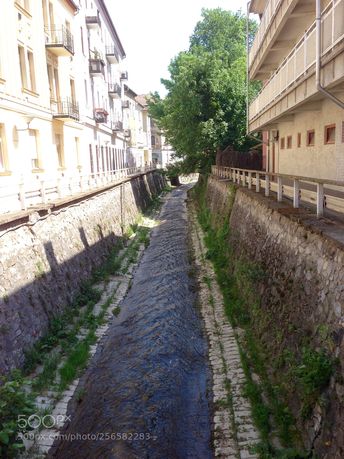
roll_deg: +1.4
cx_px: 172
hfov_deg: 42.9
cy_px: 230
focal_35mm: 33
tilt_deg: -6.4
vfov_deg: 55.4
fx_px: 437
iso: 50
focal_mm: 4.12
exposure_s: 1/502
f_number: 2.4
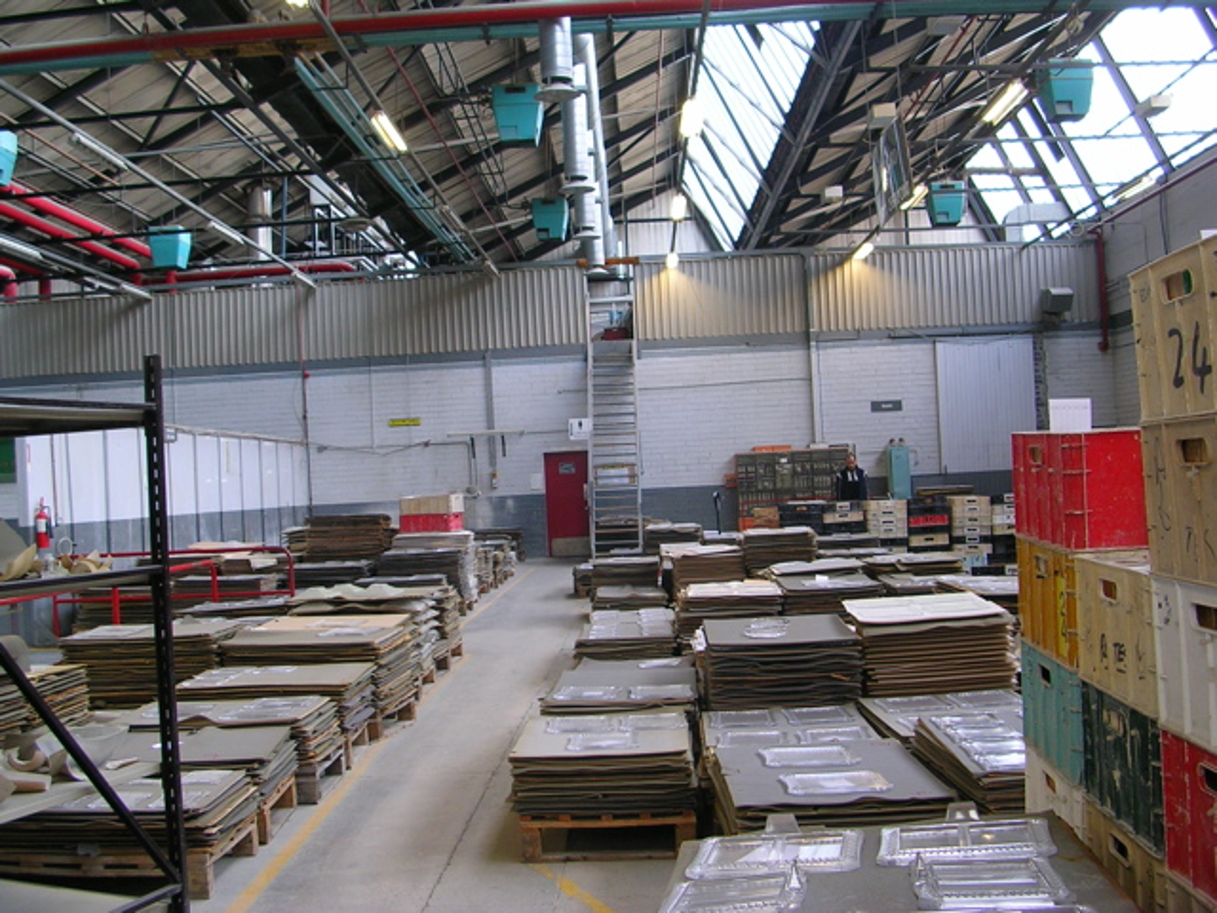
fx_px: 1336
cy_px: 456
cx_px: 608
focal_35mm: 38
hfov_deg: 49.0
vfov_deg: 37.7
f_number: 2.8
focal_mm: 5.8
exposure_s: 1/22.1
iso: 50
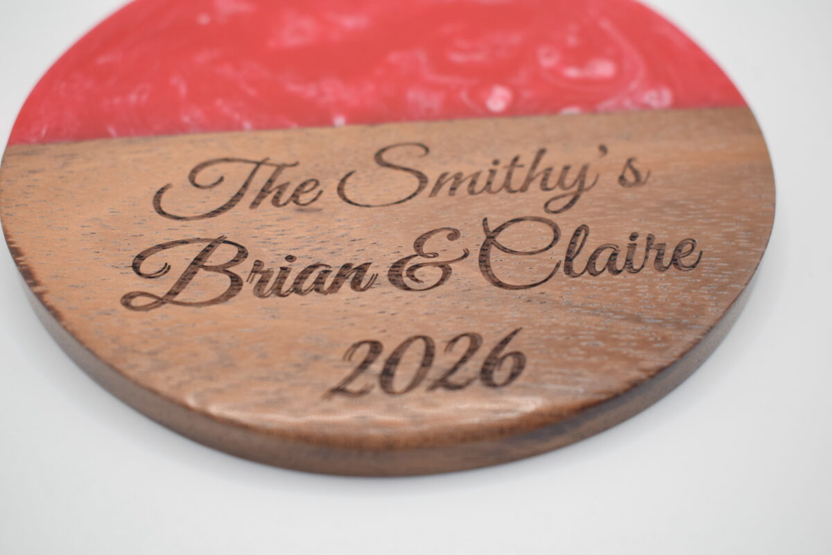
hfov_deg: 41.1
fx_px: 1109
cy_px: 278
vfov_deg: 28.1
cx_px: 416
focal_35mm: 48
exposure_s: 1/250
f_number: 5.6
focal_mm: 32
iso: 800
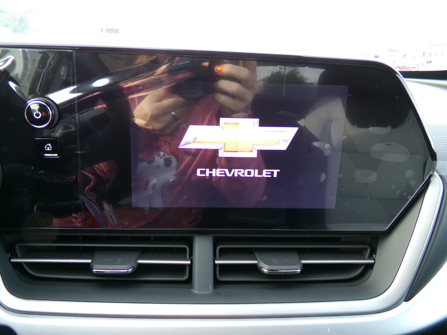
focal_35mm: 28
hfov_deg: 63.4
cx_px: 224
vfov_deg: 49.7
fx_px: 362
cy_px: 168
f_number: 3.8
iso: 200
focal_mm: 5
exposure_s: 1/30
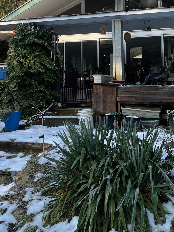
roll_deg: +0.7
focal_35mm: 52
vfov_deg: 35.4
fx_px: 349
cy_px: 40
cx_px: 117
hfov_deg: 27.9
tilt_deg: +7.9
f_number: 1.6
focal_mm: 5.1
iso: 50
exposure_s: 1/891
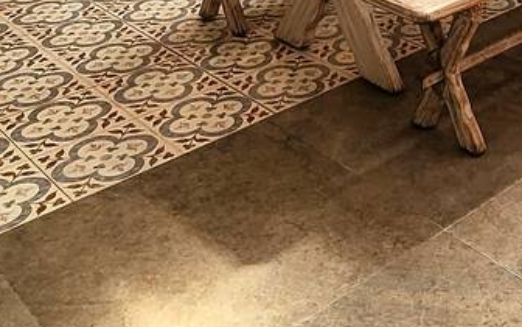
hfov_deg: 31.8
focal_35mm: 59
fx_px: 839
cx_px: 528
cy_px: -293
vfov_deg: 17.2
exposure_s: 1/120
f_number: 2.2
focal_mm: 2.2
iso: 50
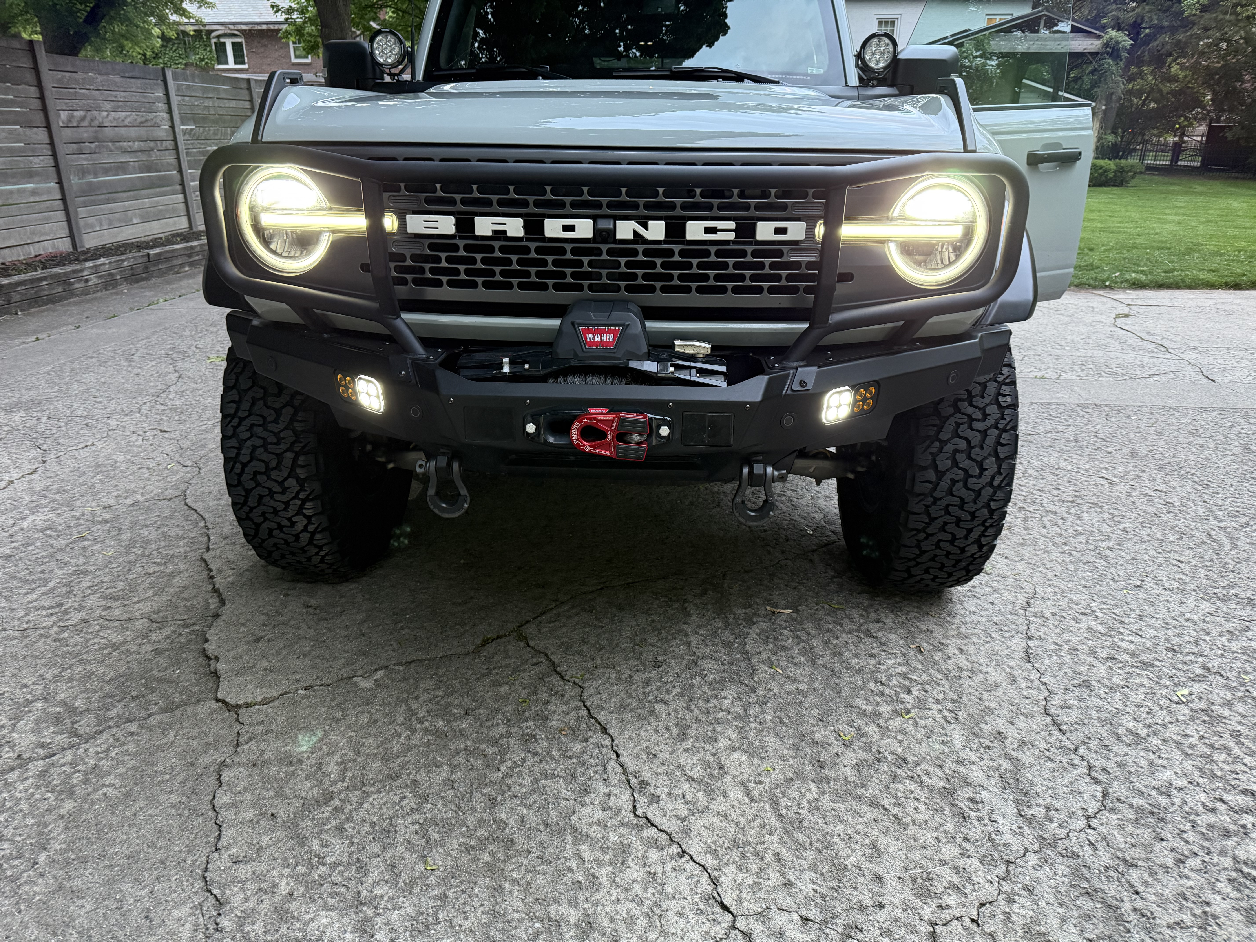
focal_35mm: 24
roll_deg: +0.6
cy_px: 471
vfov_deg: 56.8
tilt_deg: -21.0
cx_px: 628
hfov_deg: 71.6
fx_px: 871
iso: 500
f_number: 1.78
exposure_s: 1/60
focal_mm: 6.76
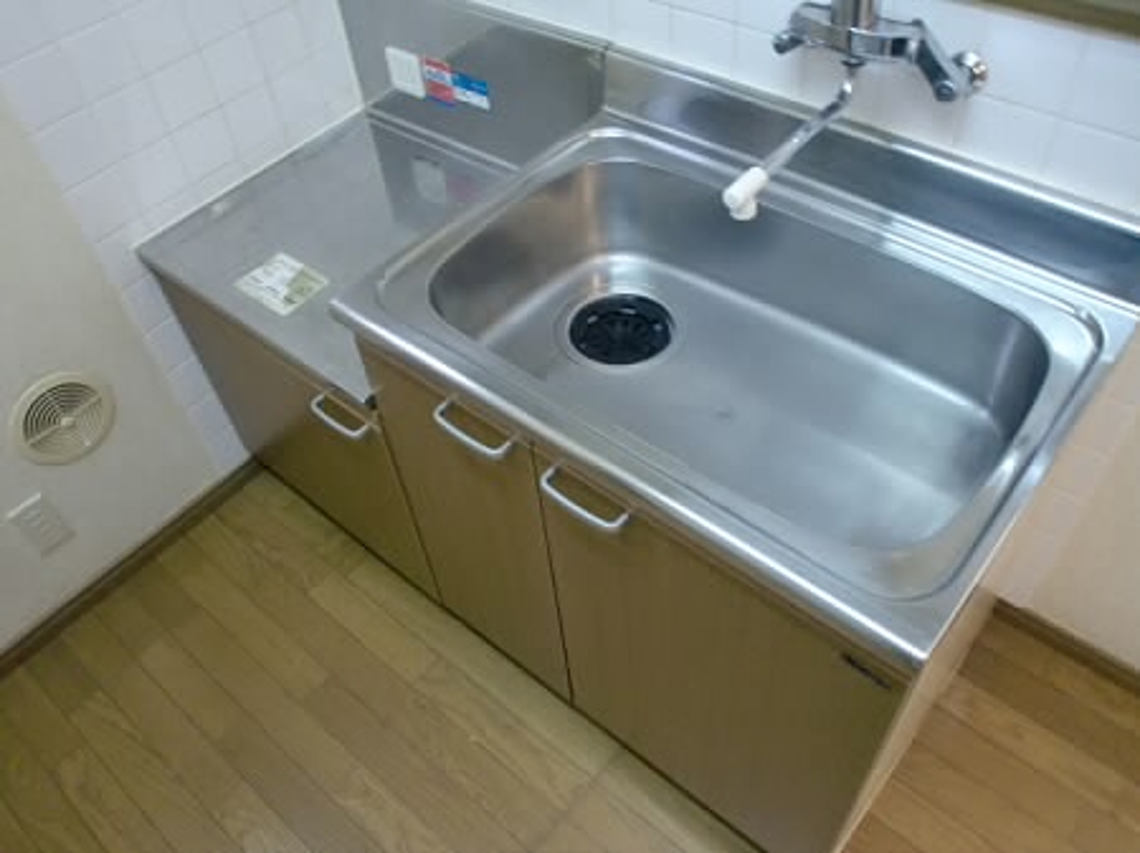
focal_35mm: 28
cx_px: 570
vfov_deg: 49.7
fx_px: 922
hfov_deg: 63.5
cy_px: 426
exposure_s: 1/15
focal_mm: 4.65
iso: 400
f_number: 2.6
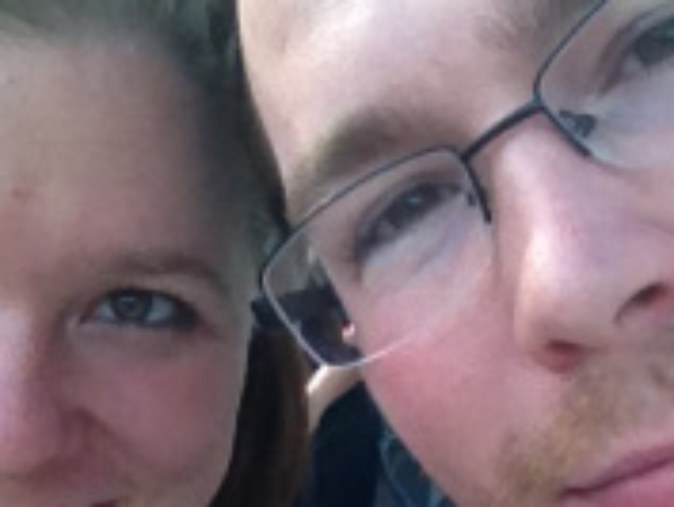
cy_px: 450
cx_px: 366
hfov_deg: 25.6
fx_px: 1481
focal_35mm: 76
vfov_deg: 19.1
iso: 125
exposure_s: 1/468
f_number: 2.4
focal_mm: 1.85
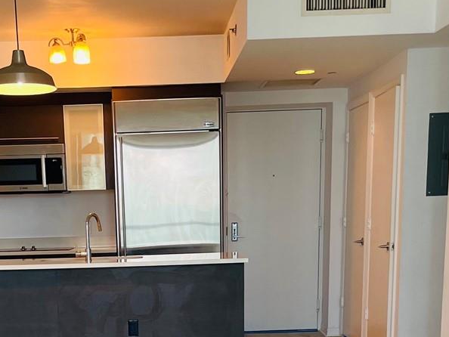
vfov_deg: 19.3
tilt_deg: -15.5
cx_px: 145
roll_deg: +2.0
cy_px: 446
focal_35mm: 70
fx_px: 908
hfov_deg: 27.6
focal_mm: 4.2
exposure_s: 1/120
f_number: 1.6
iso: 64
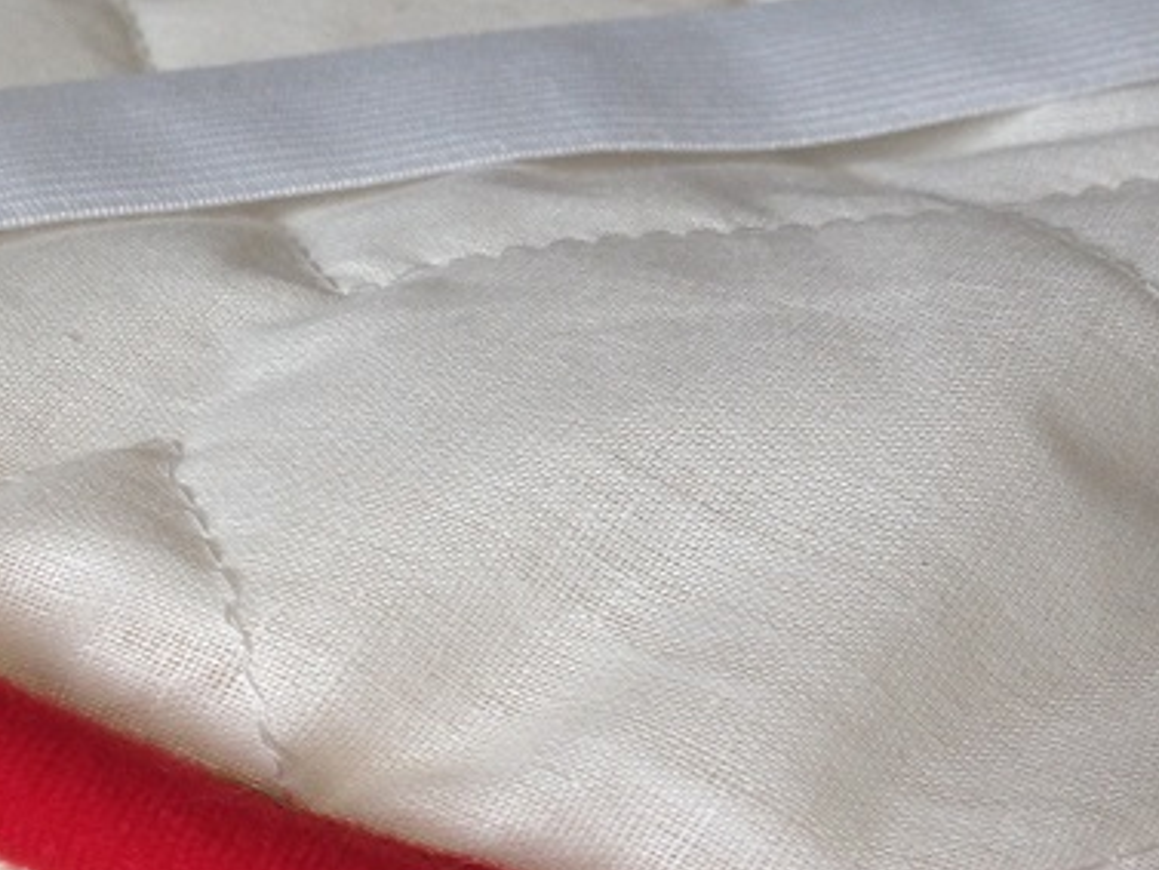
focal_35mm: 70
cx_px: 421
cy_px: 513
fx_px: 2344
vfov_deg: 21.0
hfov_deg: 27.7
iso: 64
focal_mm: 4.12
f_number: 2.4
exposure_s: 1/40
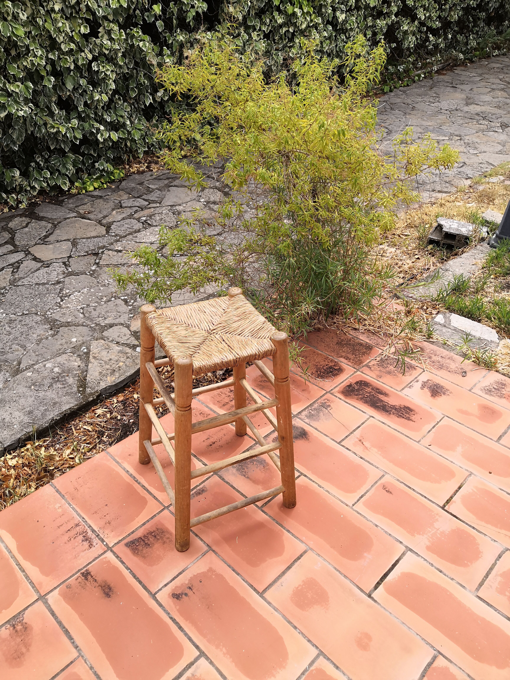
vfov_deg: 65.3
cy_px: 340
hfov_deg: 51.4
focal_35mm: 27
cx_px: 255
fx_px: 530
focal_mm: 3.95
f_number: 1.8
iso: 50
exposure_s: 1/456
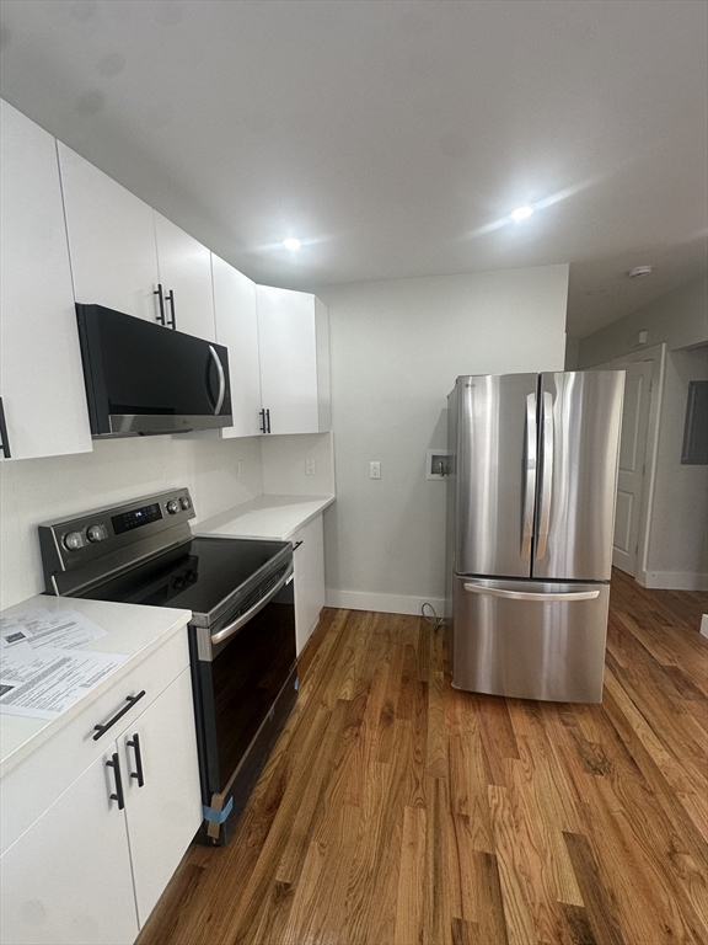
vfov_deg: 102.1
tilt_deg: -7.1
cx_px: 354
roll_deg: -0.8
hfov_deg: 85.7
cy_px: 472
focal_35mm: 14
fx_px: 382
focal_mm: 2.22
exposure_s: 1/120
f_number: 2.2
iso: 100
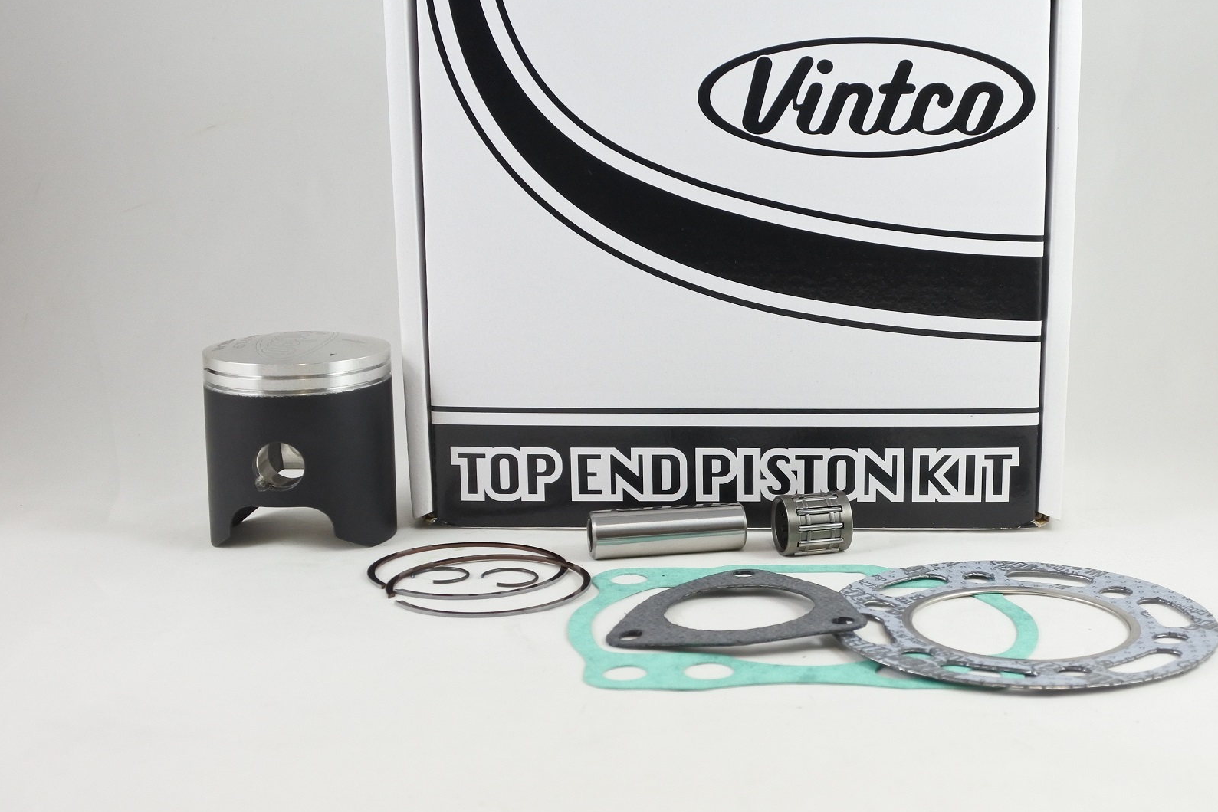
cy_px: 390
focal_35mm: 42
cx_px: 642
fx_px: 1421
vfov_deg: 31.9
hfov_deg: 46.4
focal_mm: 14.7
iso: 500
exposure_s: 1/125
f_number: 4.2
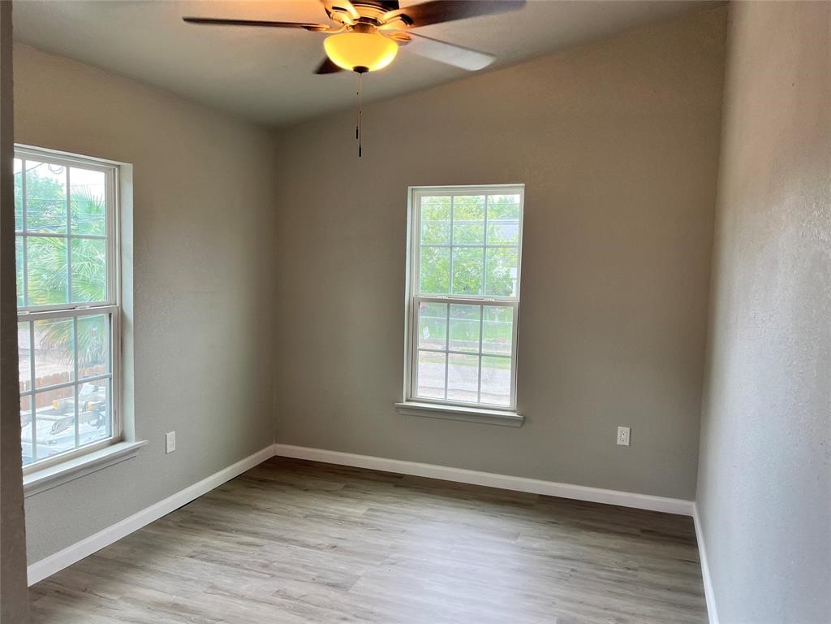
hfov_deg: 67.3
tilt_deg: -5.2
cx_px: 416
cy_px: 312
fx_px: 624
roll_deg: -0.6
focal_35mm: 26
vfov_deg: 53.1
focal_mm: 5.1
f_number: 1.6
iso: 64
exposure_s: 1/60
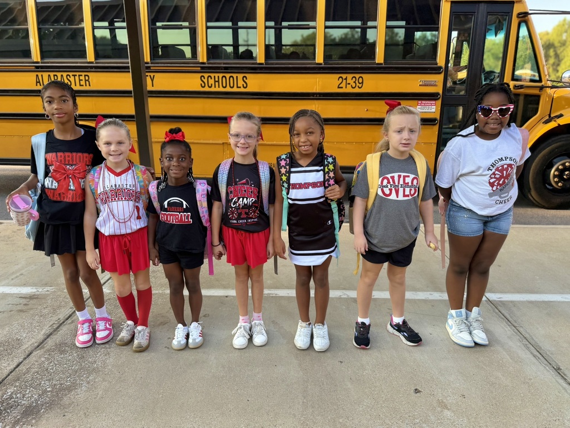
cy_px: 214
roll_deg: -0.5
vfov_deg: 56.8
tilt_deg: -16.5
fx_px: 395
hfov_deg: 71.6
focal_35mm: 24
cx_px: 285
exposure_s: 1/230
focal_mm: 6.76
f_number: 1.78
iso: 80
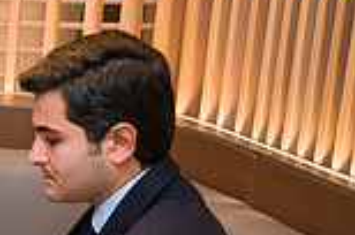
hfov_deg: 16.5
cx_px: -259
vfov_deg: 12.8
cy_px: 188
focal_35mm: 106
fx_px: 1043
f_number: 3.2
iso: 800
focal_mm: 27.5
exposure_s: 1/160
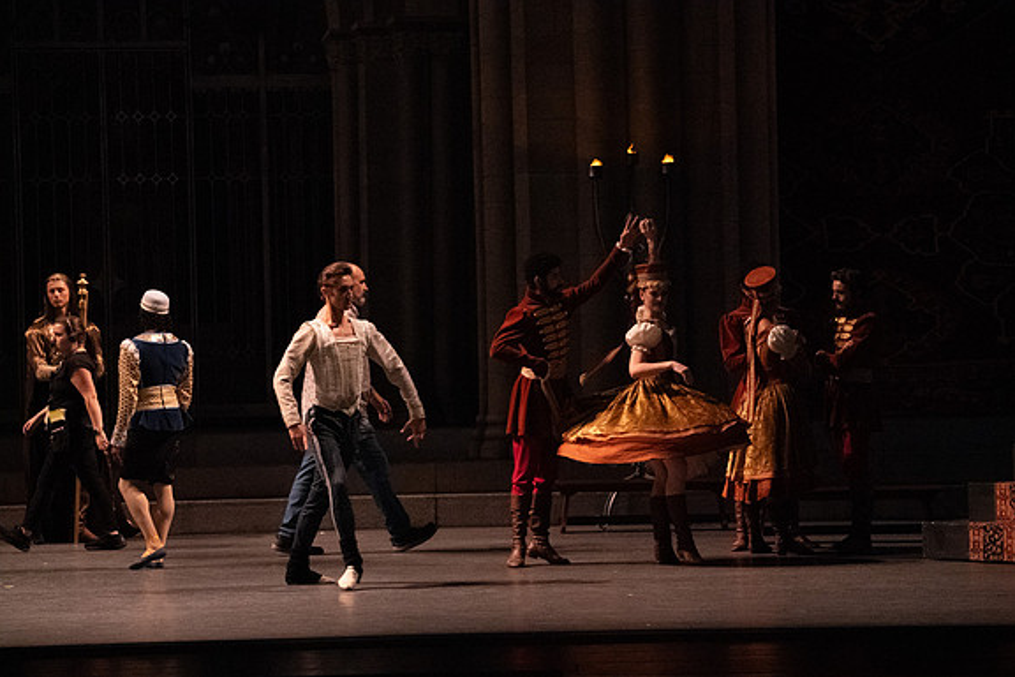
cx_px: 508
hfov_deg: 13.5
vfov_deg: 9.0
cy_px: 339
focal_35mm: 152
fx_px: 4285
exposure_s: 1/320
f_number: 6.3
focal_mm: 151
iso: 25600
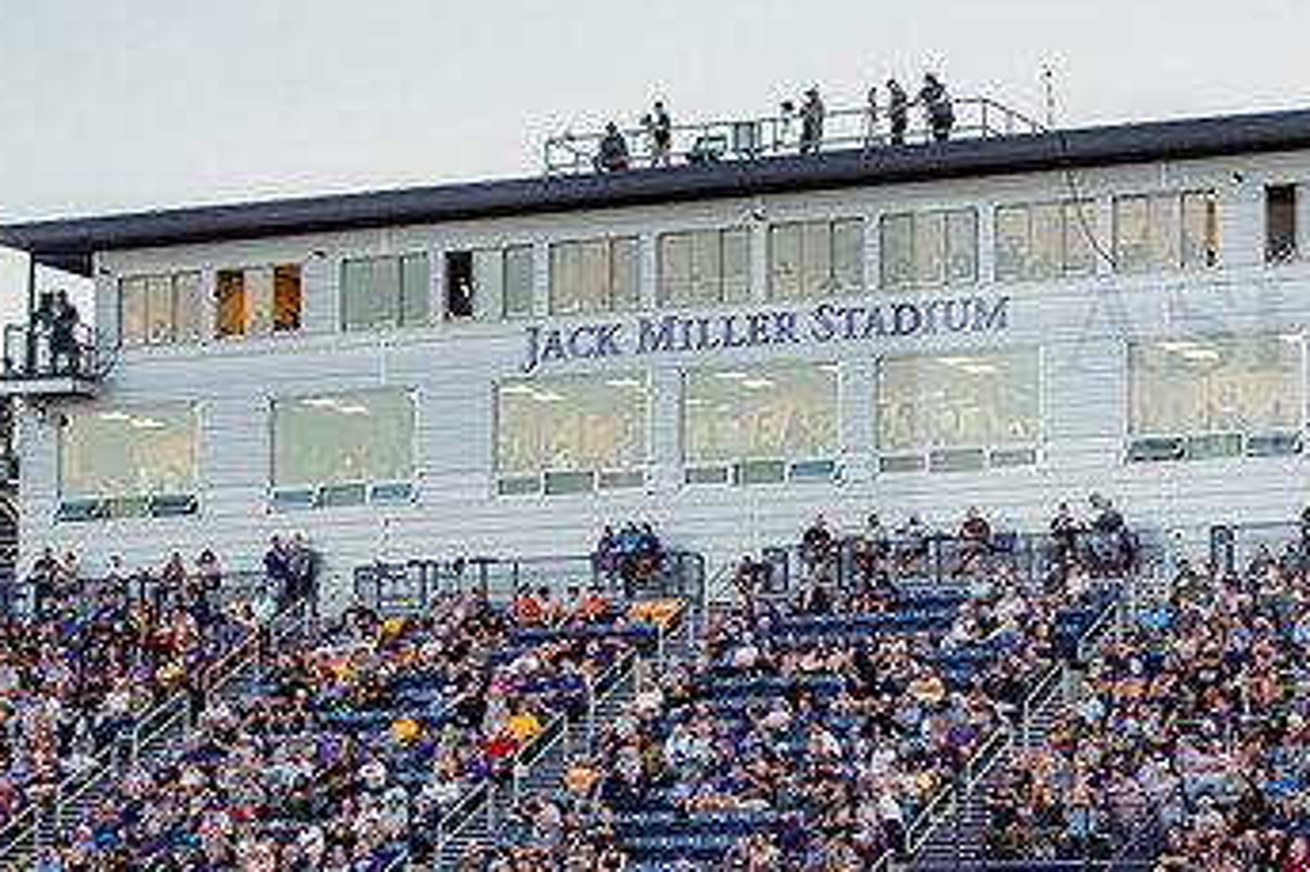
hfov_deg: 15.2
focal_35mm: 135
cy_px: 664
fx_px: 4910
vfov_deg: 10.1
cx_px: 804
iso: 2500
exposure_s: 1/1250
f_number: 3.5
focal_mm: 80
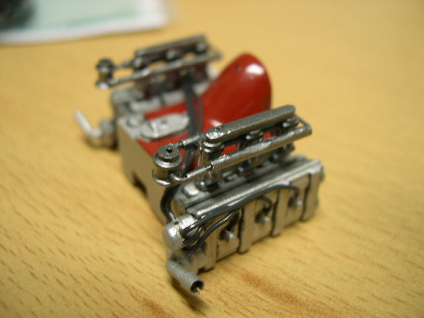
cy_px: 159
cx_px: 212
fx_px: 465
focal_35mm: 38
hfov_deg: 49.0
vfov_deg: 37.7
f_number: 2.8
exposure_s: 1/6.5
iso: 100
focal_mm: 8
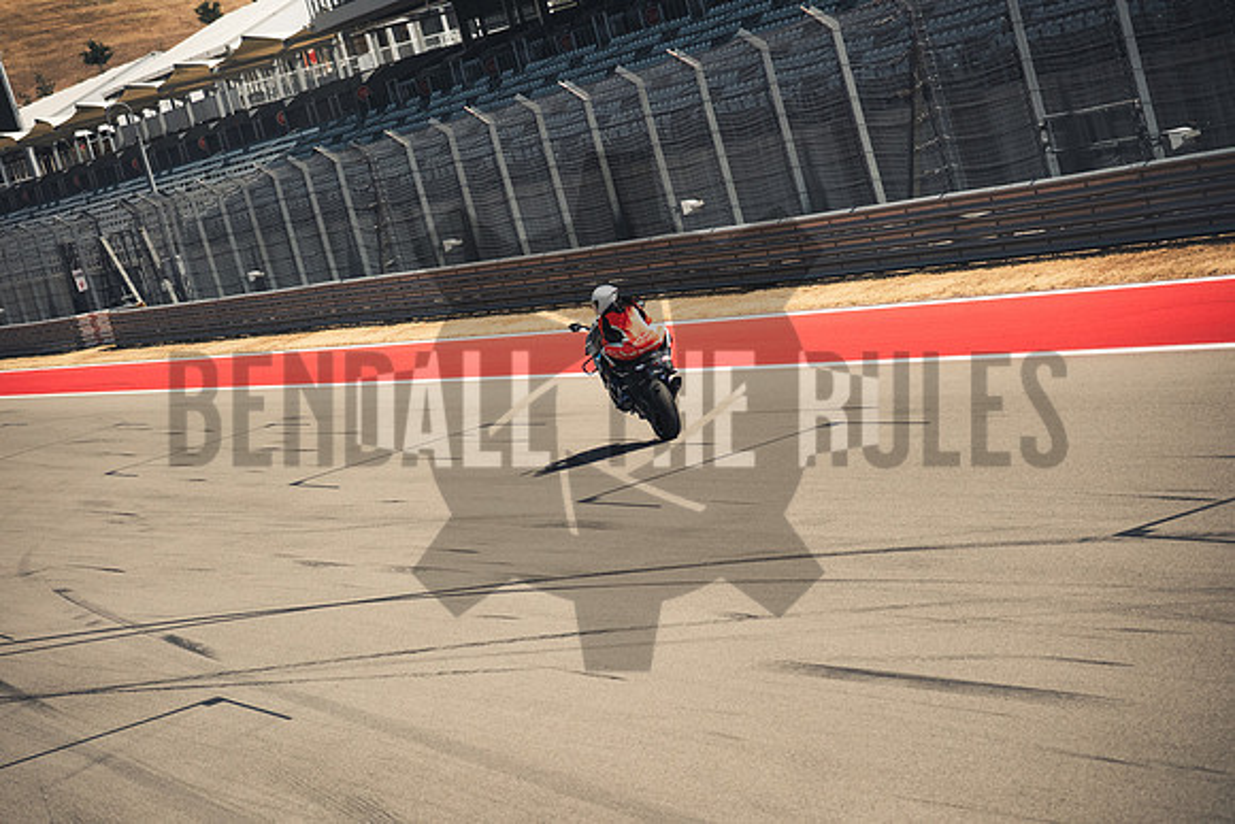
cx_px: 618
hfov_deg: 13.7
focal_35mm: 150
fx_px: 5147
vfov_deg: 9.2
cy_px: 412
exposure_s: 1/4000
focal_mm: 100
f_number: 4.5
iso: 1250
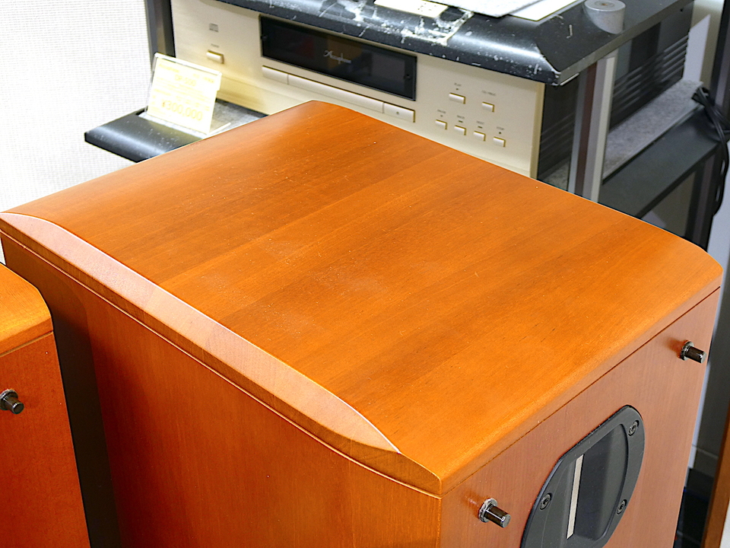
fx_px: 1054
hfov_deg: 38.2
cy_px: 274
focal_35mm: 50
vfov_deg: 29.1
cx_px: 365
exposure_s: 1/2
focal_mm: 9
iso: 100
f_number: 4.1
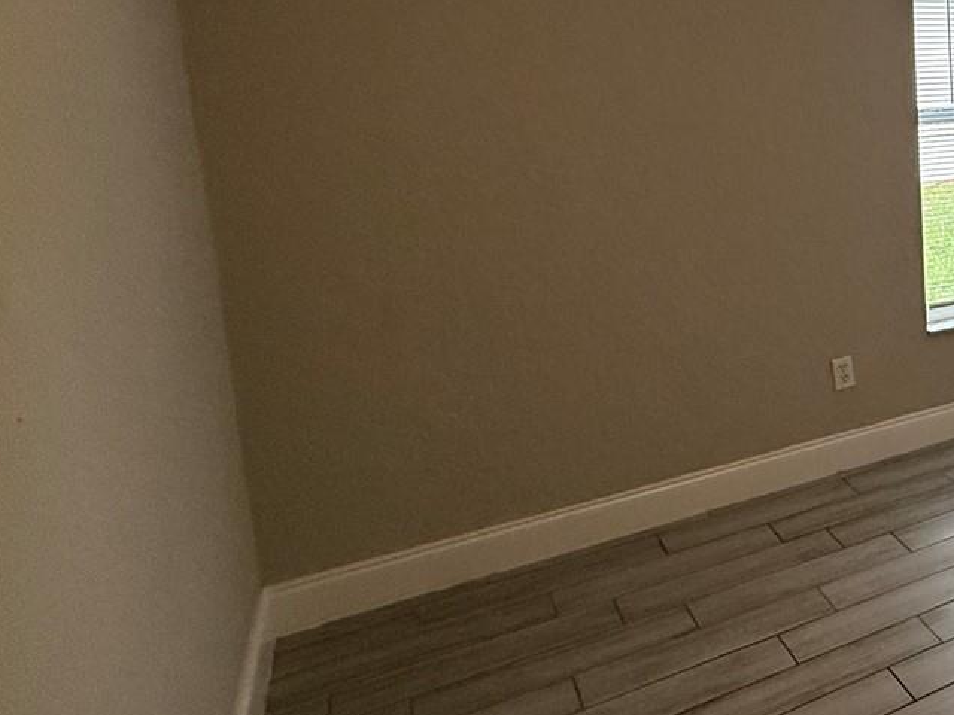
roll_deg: +0.4
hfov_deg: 39.0
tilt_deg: -8.8
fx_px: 965
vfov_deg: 39.6
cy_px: 177
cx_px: 1134
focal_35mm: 35
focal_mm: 2.22
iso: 160
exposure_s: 1/120
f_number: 2.2
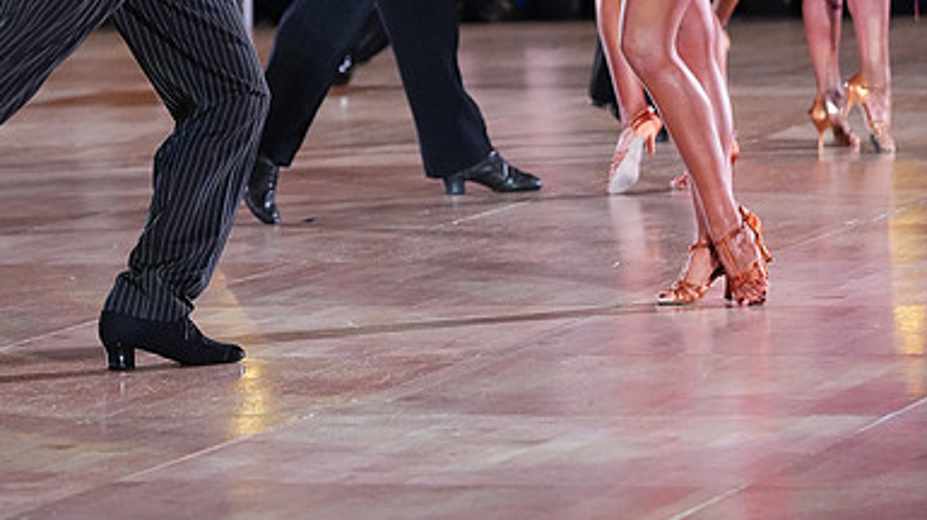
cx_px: 464
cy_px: -123
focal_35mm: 256
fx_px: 6289
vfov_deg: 4.7
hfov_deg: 8.4
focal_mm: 162
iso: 8000
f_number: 5
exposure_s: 1/400
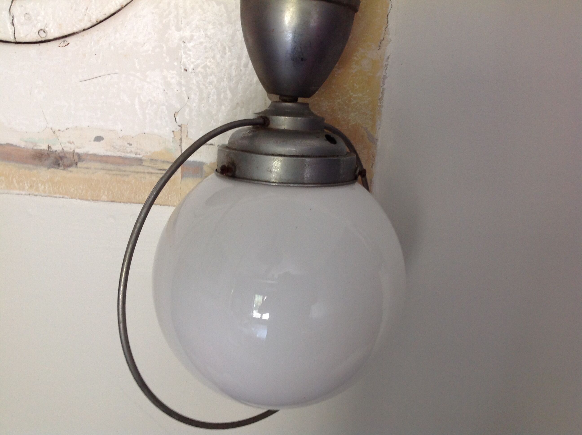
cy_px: 218
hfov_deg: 52.7
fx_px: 588
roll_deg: -3.6
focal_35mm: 35
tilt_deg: -19.2
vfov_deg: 40.6
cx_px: 291
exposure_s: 1/15
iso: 100
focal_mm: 4.28
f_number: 2.4
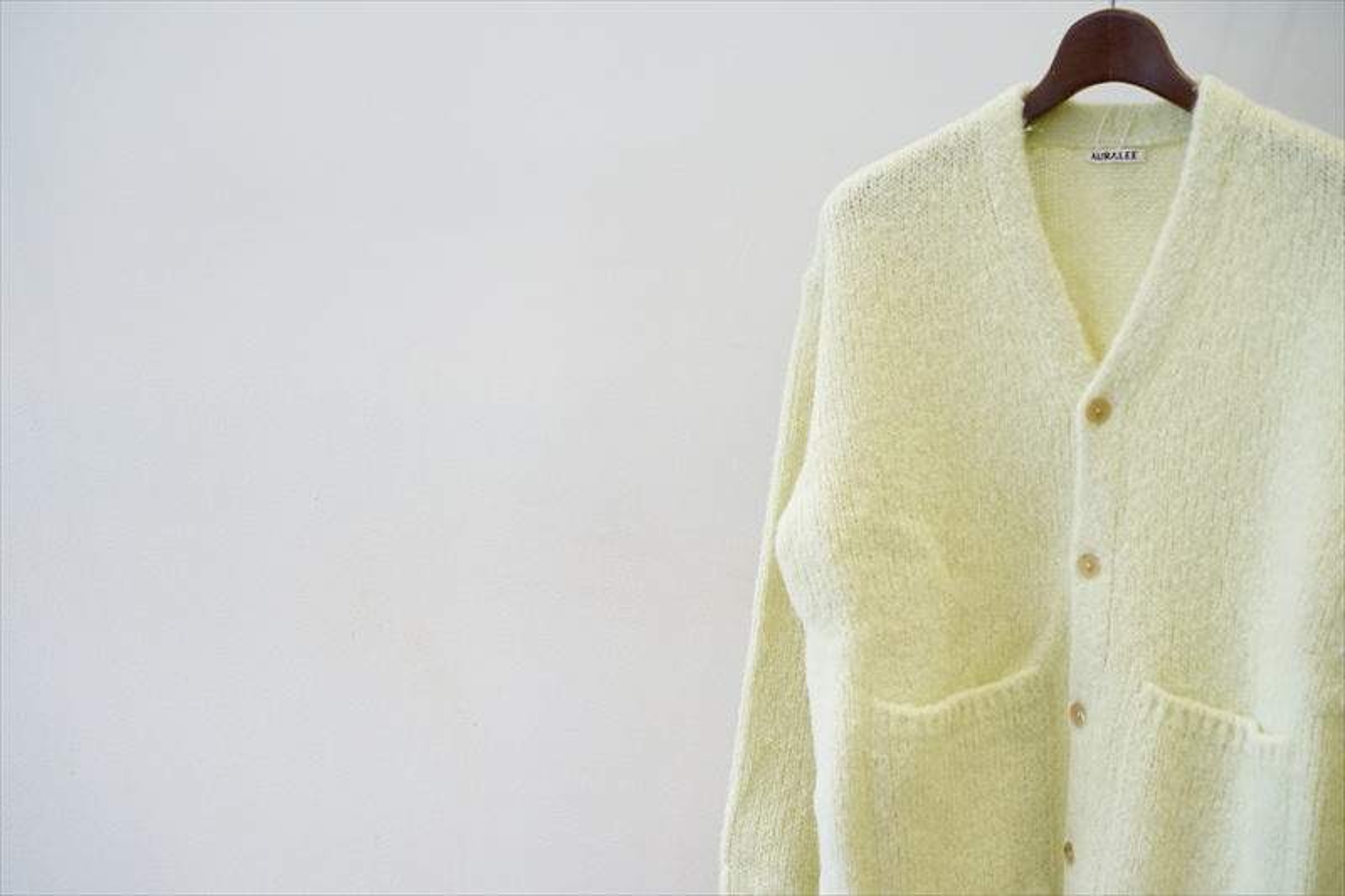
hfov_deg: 36.3
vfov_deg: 24.6
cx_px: 672
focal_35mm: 55
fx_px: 2054
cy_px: 448
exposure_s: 1/60
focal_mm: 55
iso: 400
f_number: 4
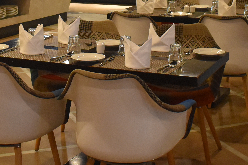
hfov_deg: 23.1
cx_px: 136
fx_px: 606
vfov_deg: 14.7
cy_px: -62
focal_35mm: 88
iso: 2200
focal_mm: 18
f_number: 3.5
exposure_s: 1/60
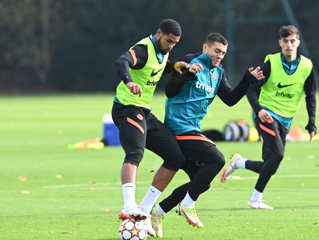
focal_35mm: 470
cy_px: 124
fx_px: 4332
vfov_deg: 3.2
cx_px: 193
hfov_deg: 4.2
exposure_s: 1/2000
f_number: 5
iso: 1000
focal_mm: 400
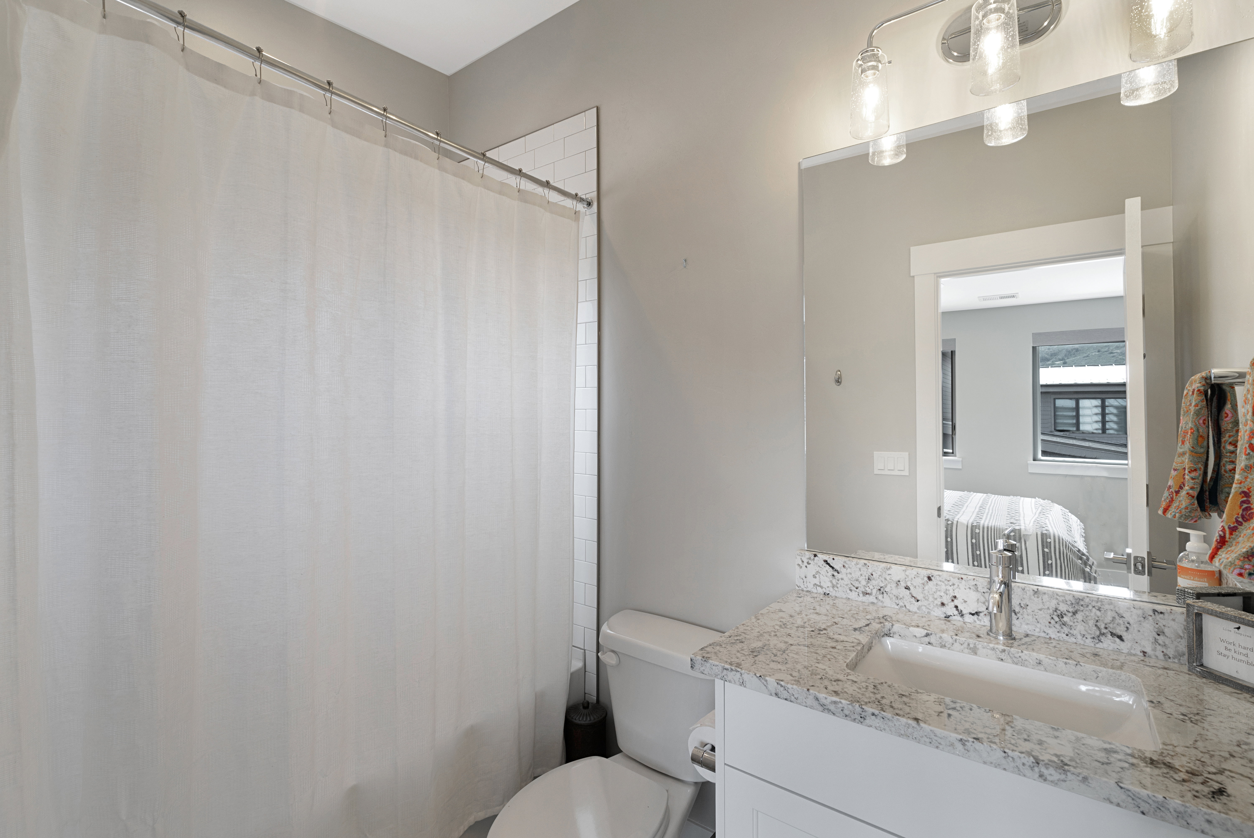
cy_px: 419
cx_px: 627
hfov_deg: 96.7
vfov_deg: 73.8
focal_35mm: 16
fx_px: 558
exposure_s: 1/5
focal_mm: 16
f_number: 9
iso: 400
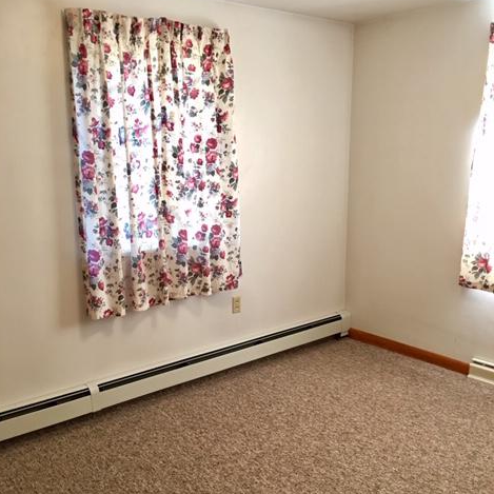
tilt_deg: -14.3
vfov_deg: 47.0
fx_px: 565
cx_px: 242
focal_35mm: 35
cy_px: 294
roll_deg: +0.5
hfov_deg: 47.2
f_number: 2.2
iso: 100
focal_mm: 4.15
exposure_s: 1/15
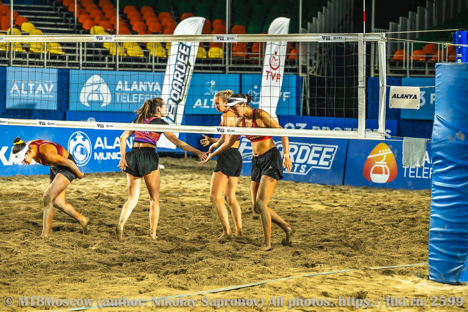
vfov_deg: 11.9
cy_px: 156
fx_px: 1495
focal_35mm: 115
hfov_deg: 17.8
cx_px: 234
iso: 1250
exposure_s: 1/800
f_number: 4
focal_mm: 115
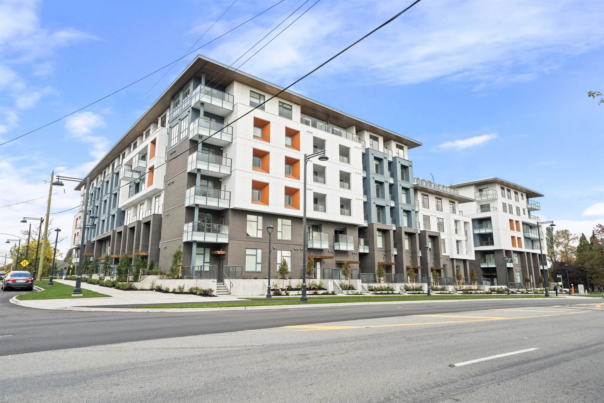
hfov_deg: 81.2
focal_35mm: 21
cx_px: 302
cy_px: 202
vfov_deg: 59.5
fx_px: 352
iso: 400
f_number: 6.3
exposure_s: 1/80
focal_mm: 21
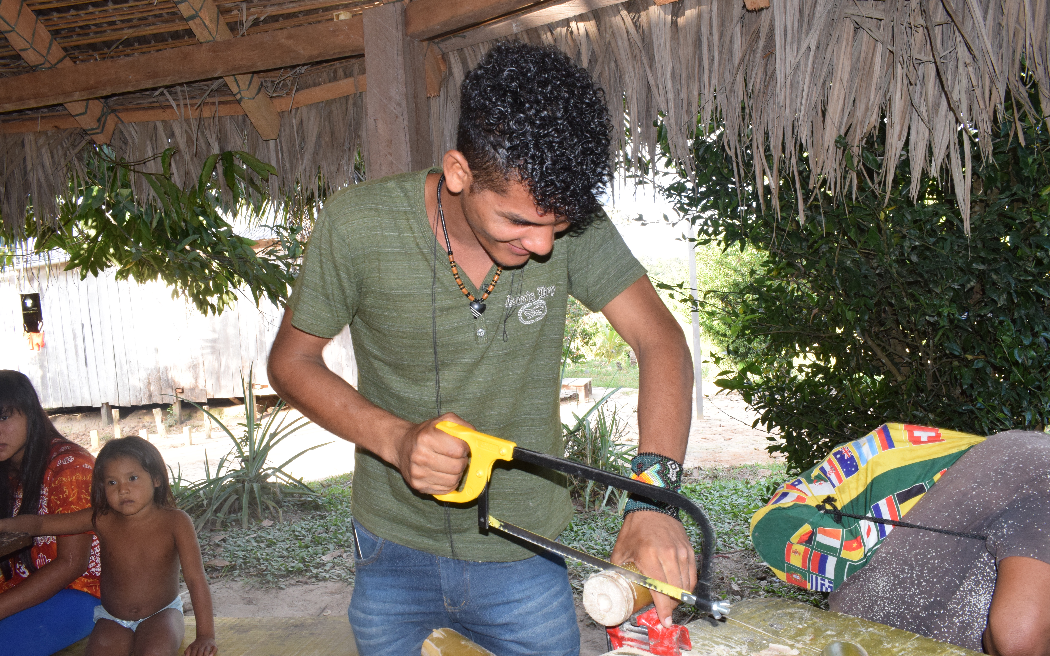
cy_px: 338
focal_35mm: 31
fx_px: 887
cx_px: 528
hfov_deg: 61.2
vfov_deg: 40.6
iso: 1250
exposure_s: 1/60
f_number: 14
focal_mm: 20
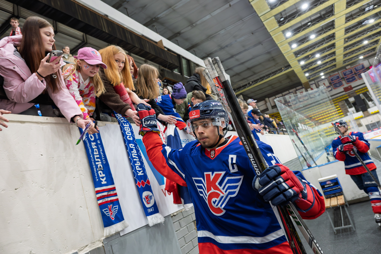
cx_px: 190
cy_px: 127
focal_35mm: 26
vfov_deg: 49.6
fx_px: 275
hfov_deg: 69.4
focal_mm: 26
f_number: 4.5
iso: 2500
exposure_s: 1/250
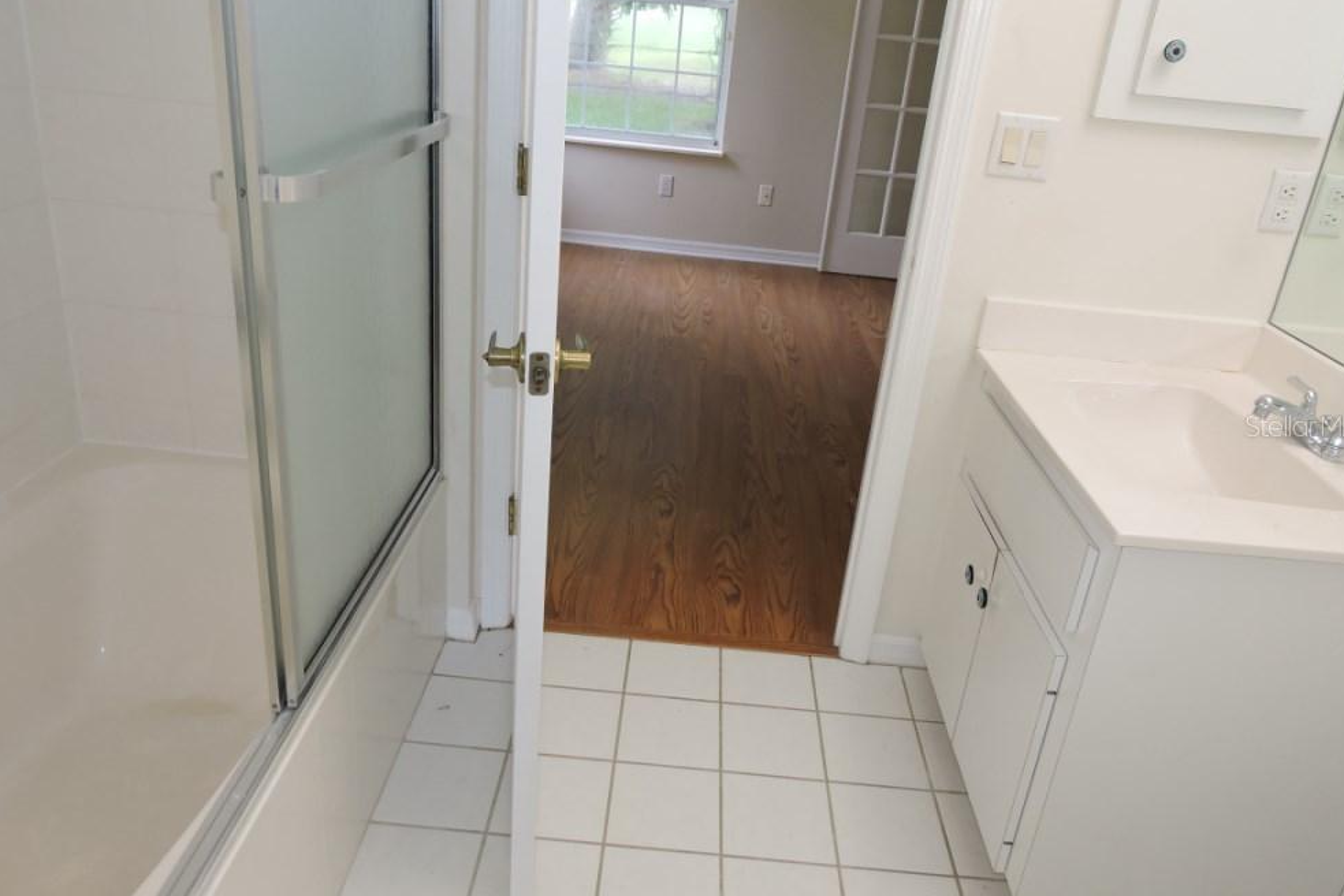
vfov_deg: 49.5
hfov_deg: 69.4
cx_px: 674
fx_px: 970
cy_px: 425
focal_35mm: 26
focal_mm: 4.3
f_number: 3.3
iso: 220
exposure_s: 1/40
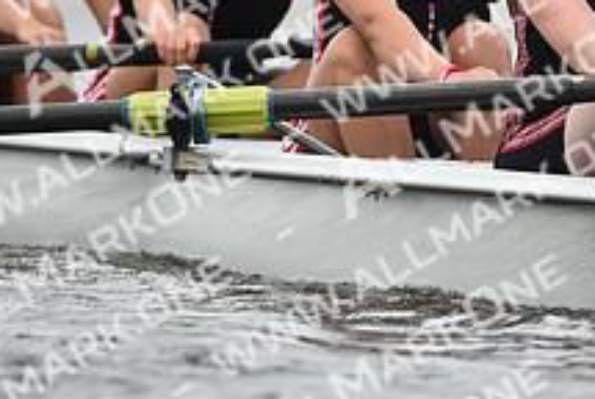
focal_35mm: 809
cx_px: 390
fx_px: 13389
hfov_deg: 2.5
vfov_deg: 1.7
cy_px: 24
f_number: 4
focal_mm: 300
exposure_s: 1/1600
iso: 200
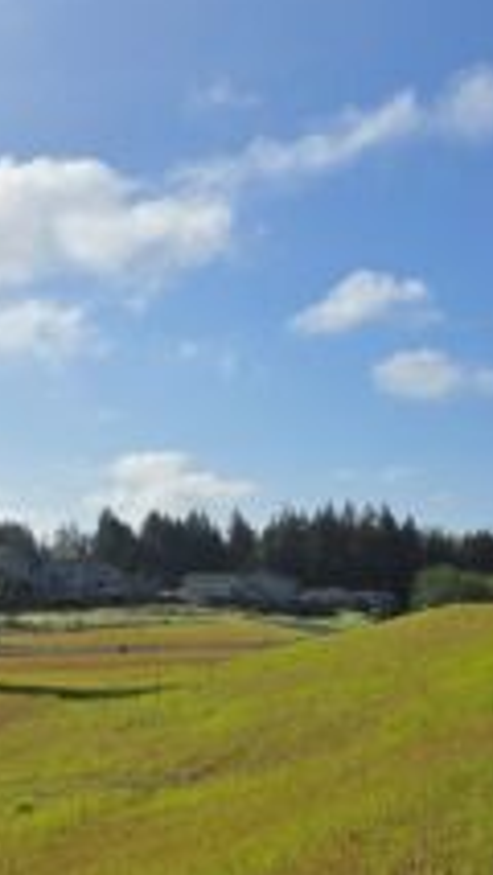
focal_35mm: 47
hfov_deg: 25.4
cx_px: 197
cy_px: 522
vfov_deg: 43.5
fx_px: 1091
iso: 12
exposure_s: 1/1930
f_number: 1.7
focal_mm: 6.3
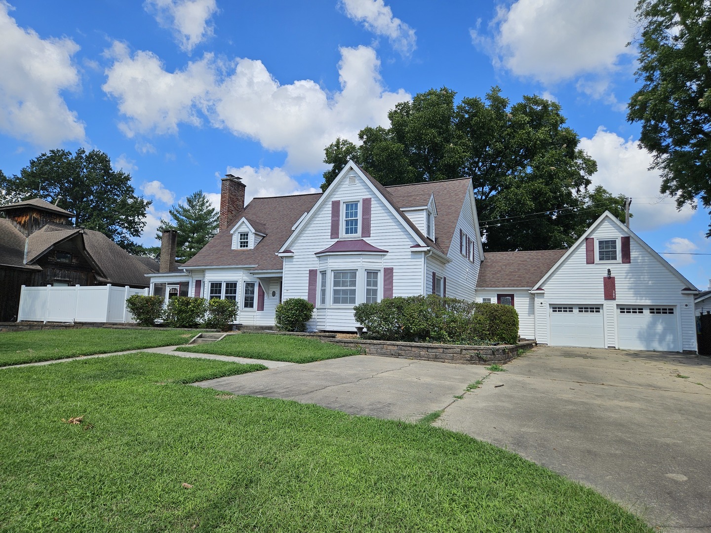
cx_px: 356
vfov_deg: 58.9
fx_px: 472
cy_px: 266
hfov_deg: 73.9
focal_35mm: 23
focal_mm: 5.4
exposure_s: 1/2423
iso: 25
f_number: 1.8
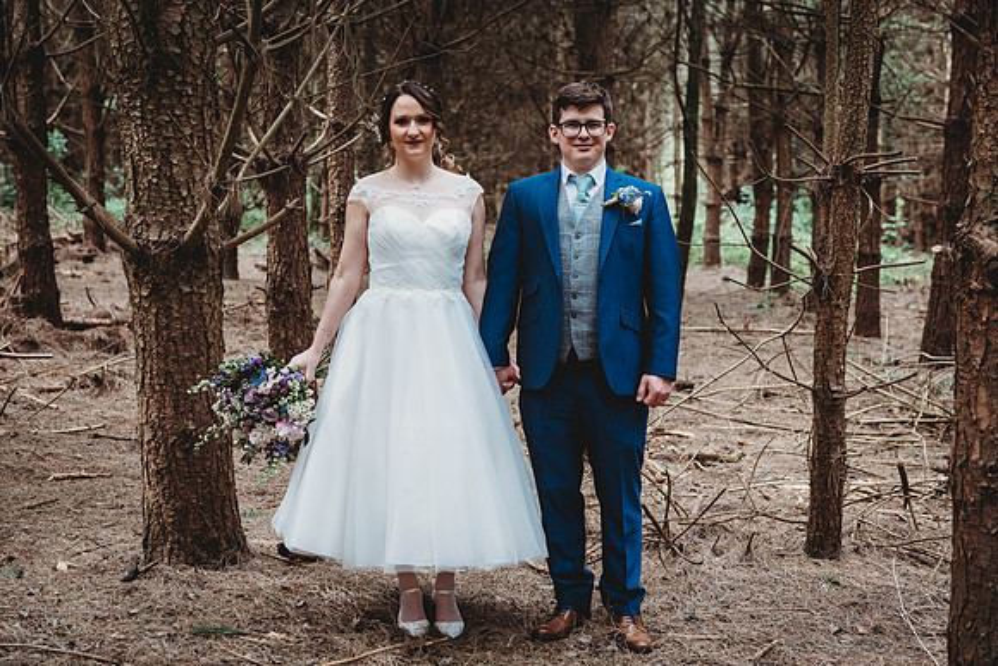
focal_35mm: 55
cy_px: 333
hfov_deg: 36.2
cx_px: 499
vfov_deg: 24.6
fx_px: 1525
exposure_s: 1/200
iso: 720
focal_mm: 55
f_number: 3.5
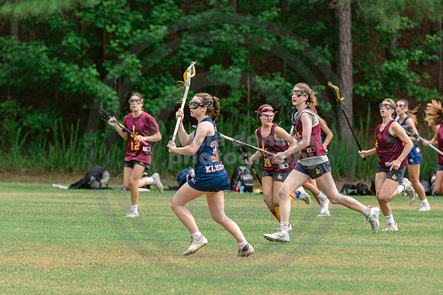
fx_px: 3968
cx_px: 209
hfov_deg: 6.4
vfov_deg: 4.3
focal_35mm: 322
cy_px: 172
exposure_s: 1/1000
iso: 250
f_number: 4
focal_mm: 200
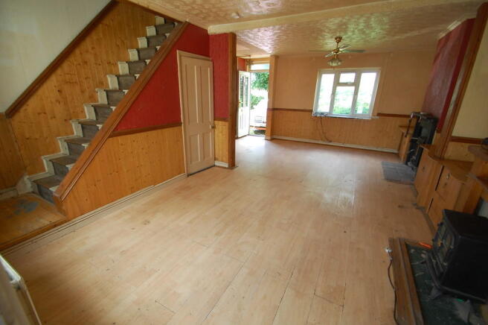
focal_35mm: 15
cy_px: 162
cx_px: 244
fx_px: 203
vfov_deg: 77.2
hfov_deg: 100.4
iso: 400
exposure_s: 1/80
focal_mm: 10
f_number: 4.5
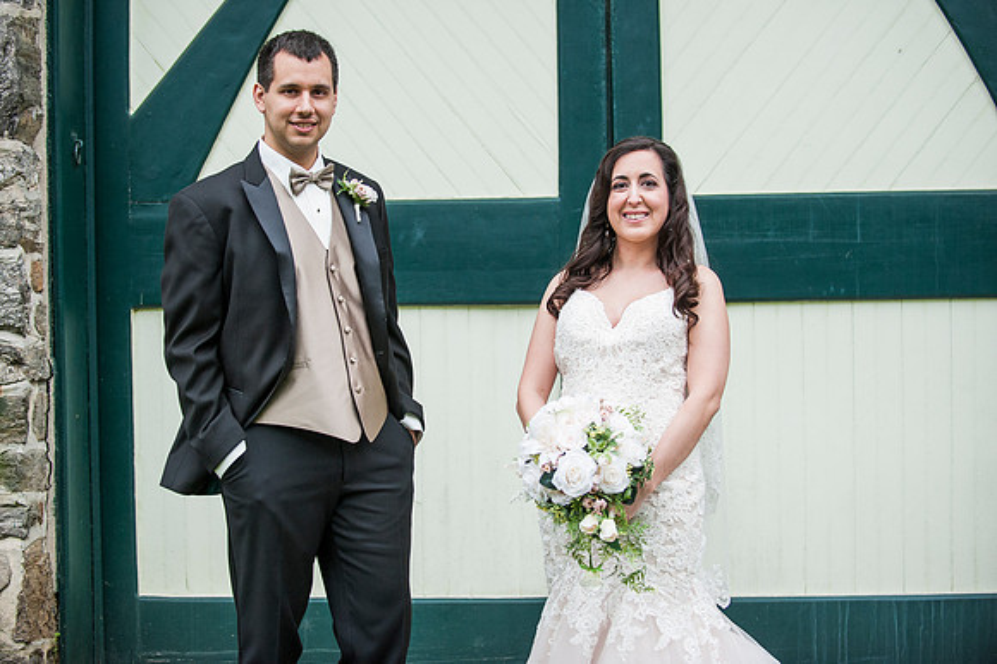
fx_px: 2058
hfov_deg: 27.2
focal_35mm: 74
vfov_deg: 18.3
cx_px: 468
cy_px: 311
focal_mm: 70
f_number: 2.8
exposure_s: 1/4000
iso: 800
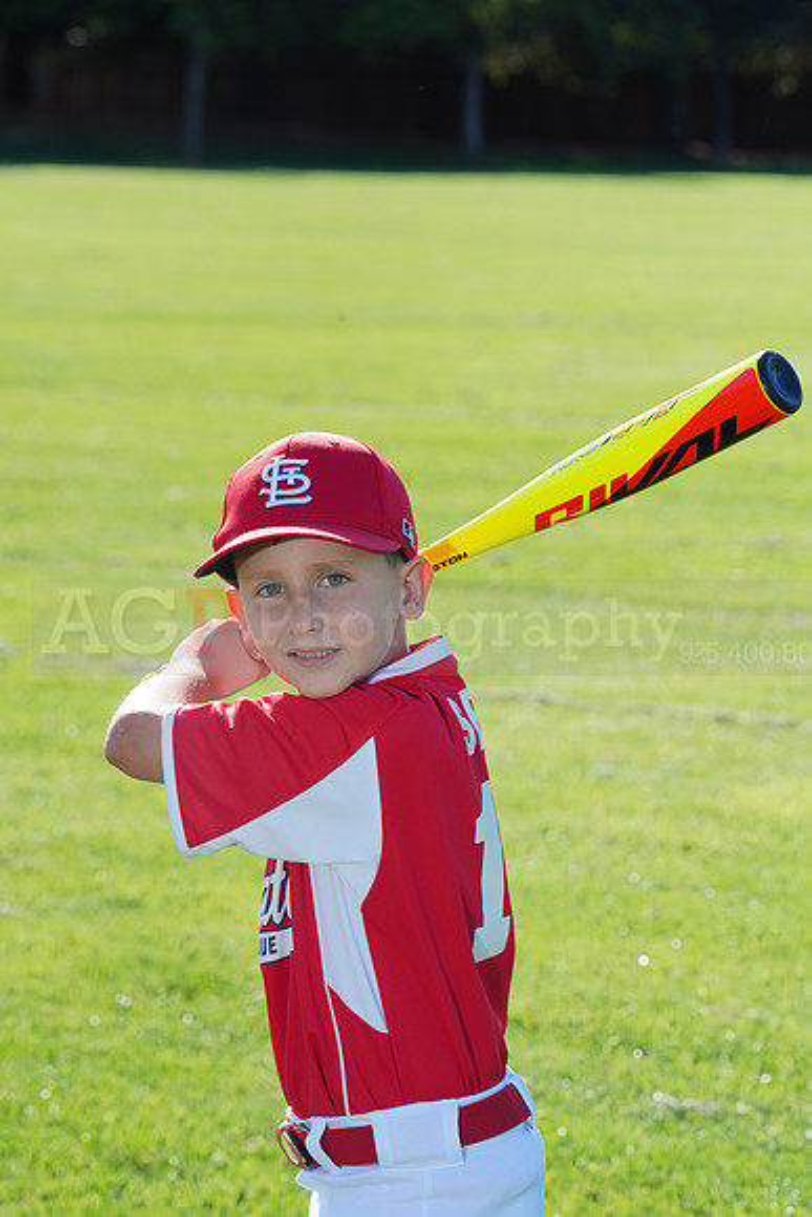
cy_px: 608
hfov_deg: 8.3
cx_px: 406
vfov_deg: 12.4
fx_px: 5579
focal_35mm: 165
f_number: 10
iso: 200
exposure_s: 1/200
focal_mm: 165
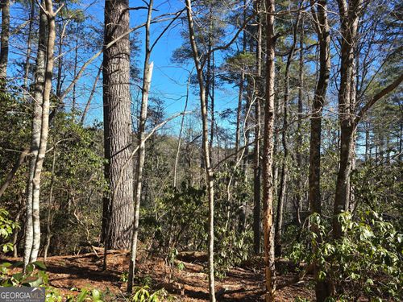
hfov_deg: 73.9
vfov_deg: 58.9
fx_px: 268
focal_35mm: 23
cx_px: 202
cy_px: 151
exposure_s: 1/249
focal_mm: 6.3
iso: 12
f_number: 1.7
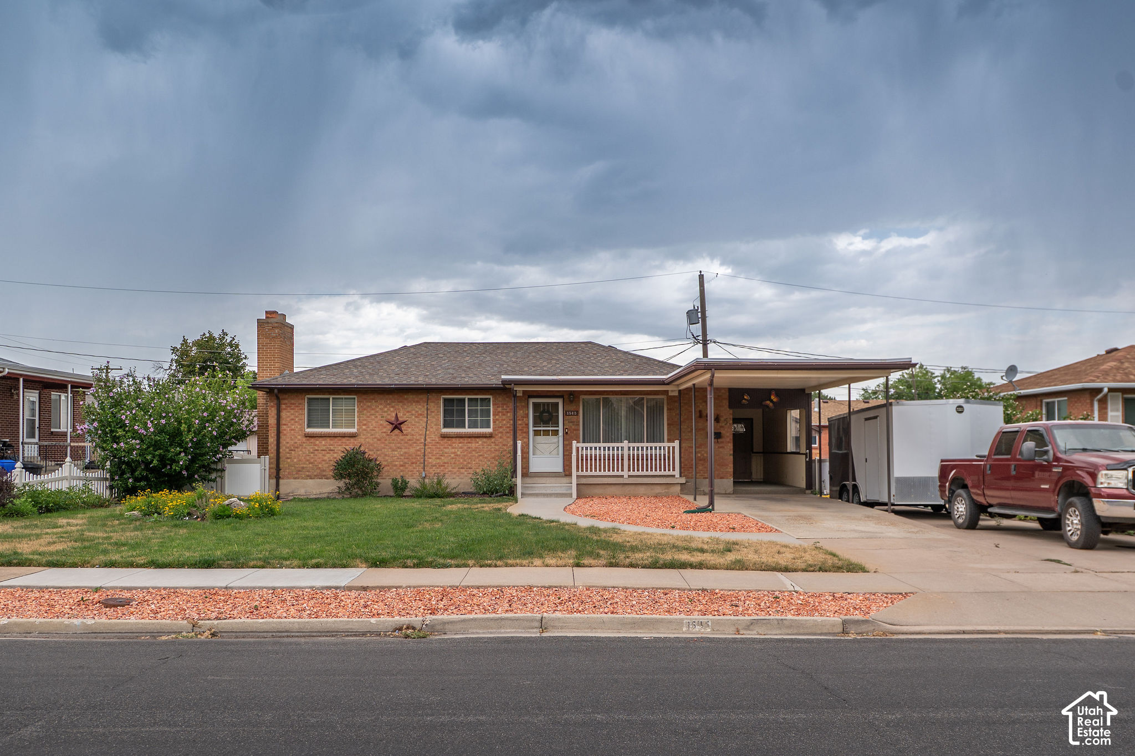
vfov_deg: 46.3
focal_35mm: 28
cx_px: 568
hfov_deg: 65.6
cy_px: 435
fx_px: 881
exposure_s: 1/320
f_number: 5
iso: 100
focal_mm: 24
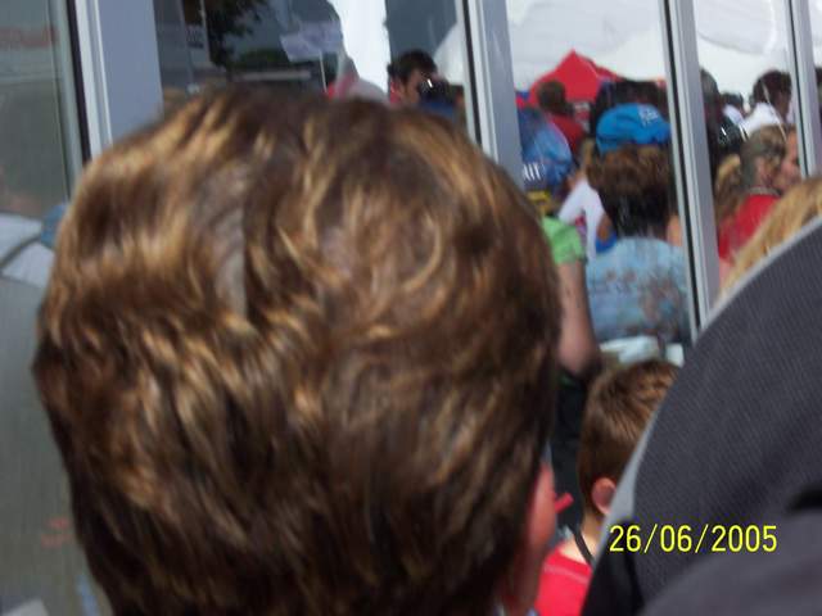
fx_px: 2707
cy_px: 308
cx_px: 411
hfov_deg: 17.3
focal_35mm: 114
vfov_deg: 13.0
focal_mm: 24
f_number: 8
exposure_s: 1/350
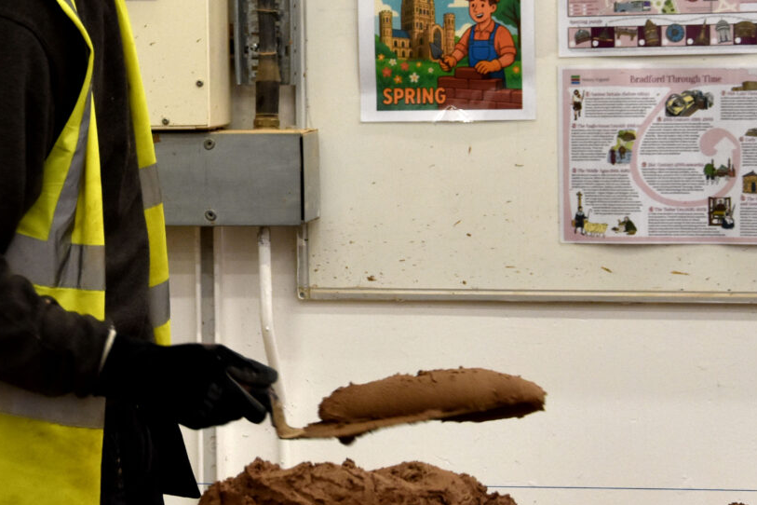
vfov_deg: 8.1
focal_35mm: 170
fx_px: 3574
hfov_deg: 12.1
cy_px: 119
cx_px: 241
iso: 800
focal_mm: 48
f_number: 5
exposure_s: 1/100
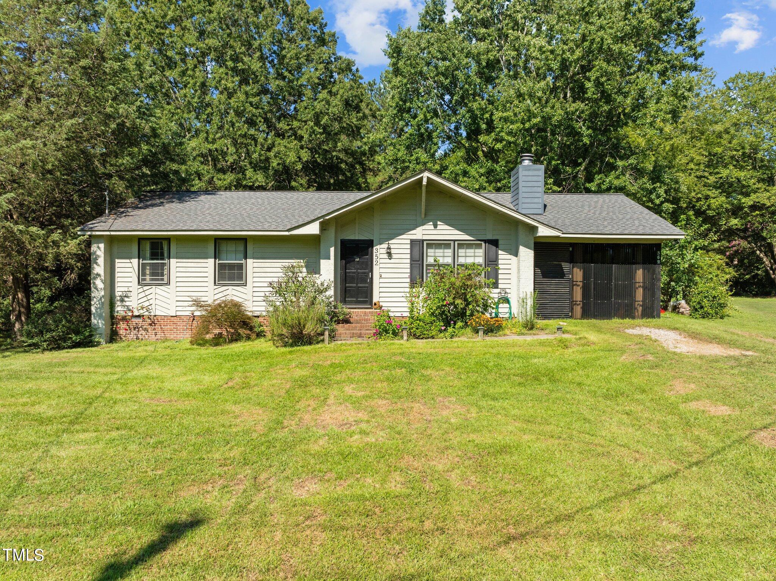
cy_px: 290
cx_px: 388
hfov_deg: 71.6
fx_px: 538
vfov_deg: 56.8
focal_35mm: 24
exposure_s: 1/200
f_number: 5.6
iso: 100
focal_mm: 12.29
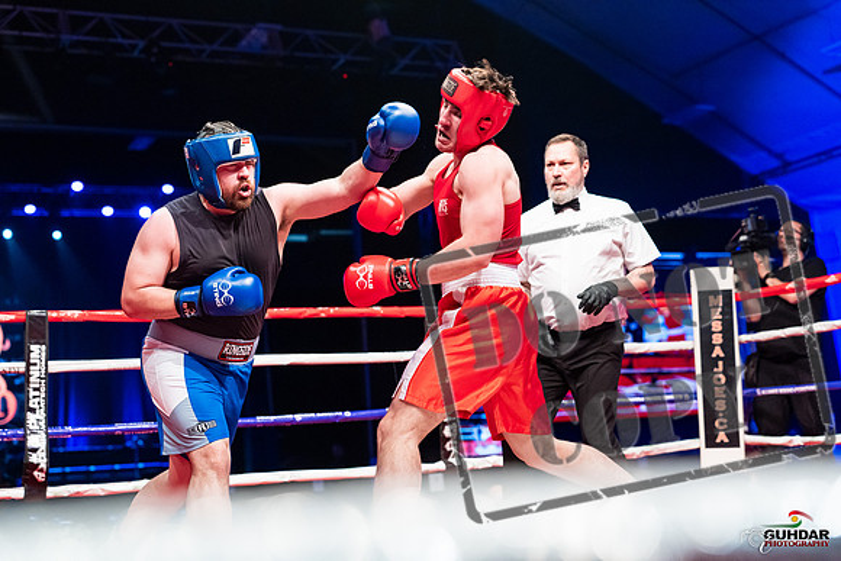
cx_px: 420
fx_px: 1308
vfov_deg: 24.2
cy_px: 280
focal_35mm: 56
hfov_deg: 35.6
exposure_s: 1/1000
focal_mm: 56
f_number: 2.8
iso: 4000
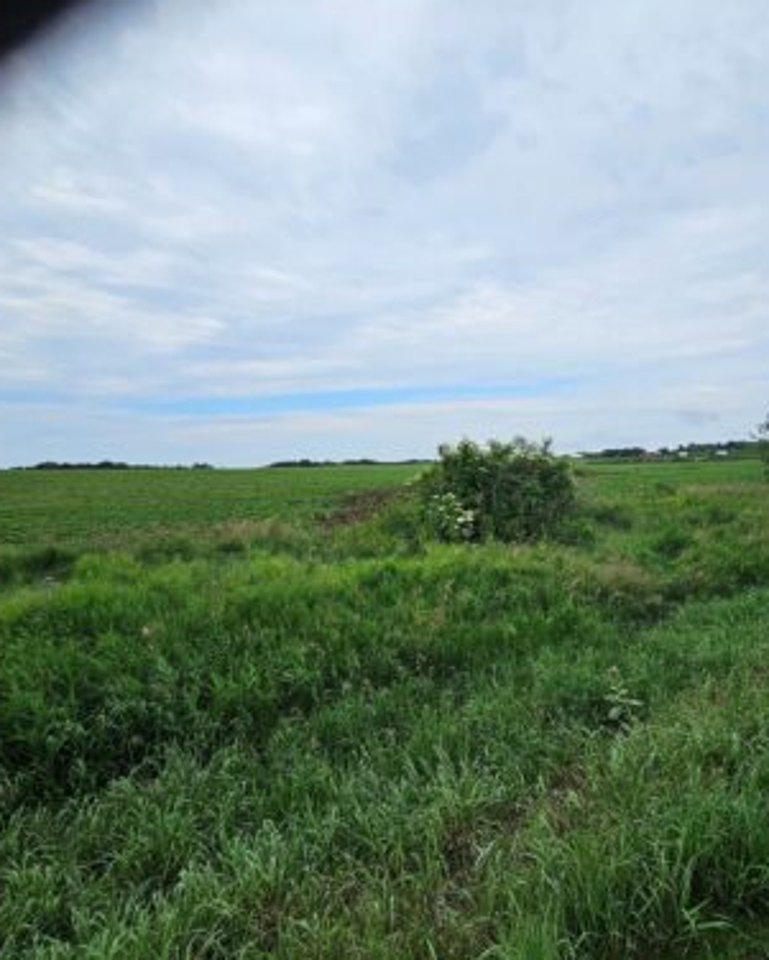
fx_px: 512
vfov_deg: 86.4
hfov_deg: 72.6
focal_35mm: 18
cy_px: 483
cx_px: 482
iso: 50
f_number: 2.2
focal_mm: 2.2
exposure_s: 1/2671
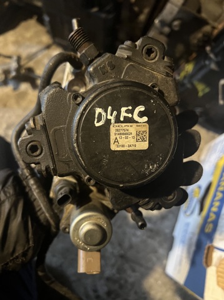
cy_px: 150
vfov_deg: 67.4
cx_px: 112
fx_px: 225
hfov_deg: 53.0
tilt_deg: -73.2
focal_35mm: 26
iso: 640
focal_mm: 5.7
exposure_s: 1/35
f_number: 1.5
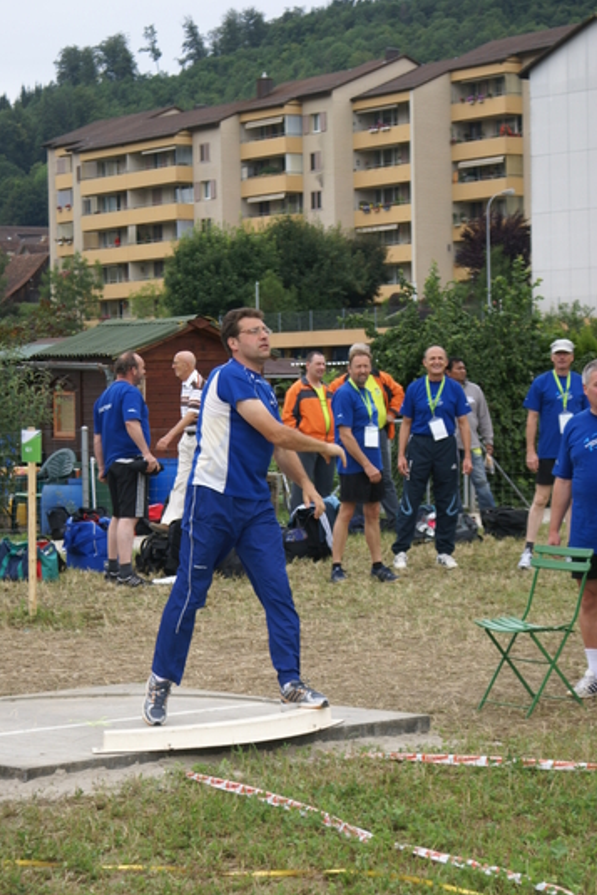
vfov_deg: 19.3
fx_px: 2635
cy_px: 445
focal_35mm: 106
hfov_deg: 12.9
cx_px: 299
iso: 125
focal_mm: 70
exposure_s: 1/250
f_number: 5.6
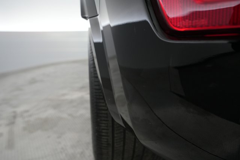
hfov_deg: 65.5
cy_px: 80
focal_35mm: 28
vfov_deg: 46.4
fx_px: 187
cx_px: 120
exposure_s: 1/100
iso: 2500
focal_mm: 28
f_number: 5
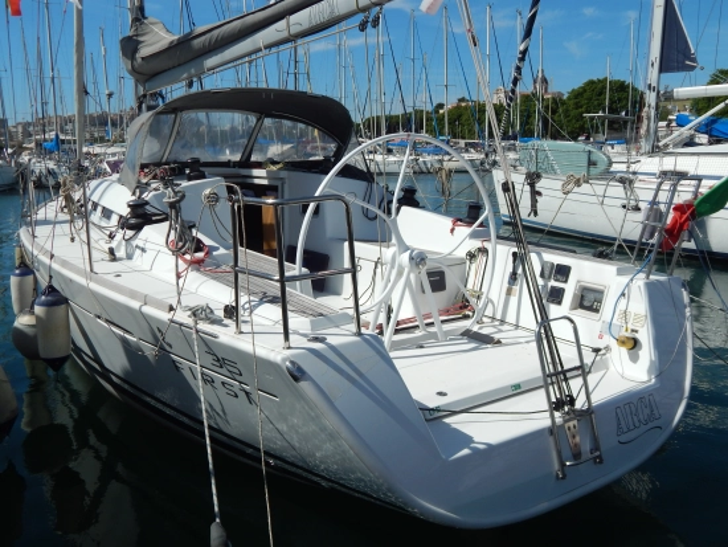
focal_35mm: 31
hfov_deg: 58.3
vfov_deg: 45.5
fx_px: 652
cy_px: 274
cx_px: 364
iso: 125
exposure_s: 1/1250
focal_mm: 5.6
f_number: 6.5
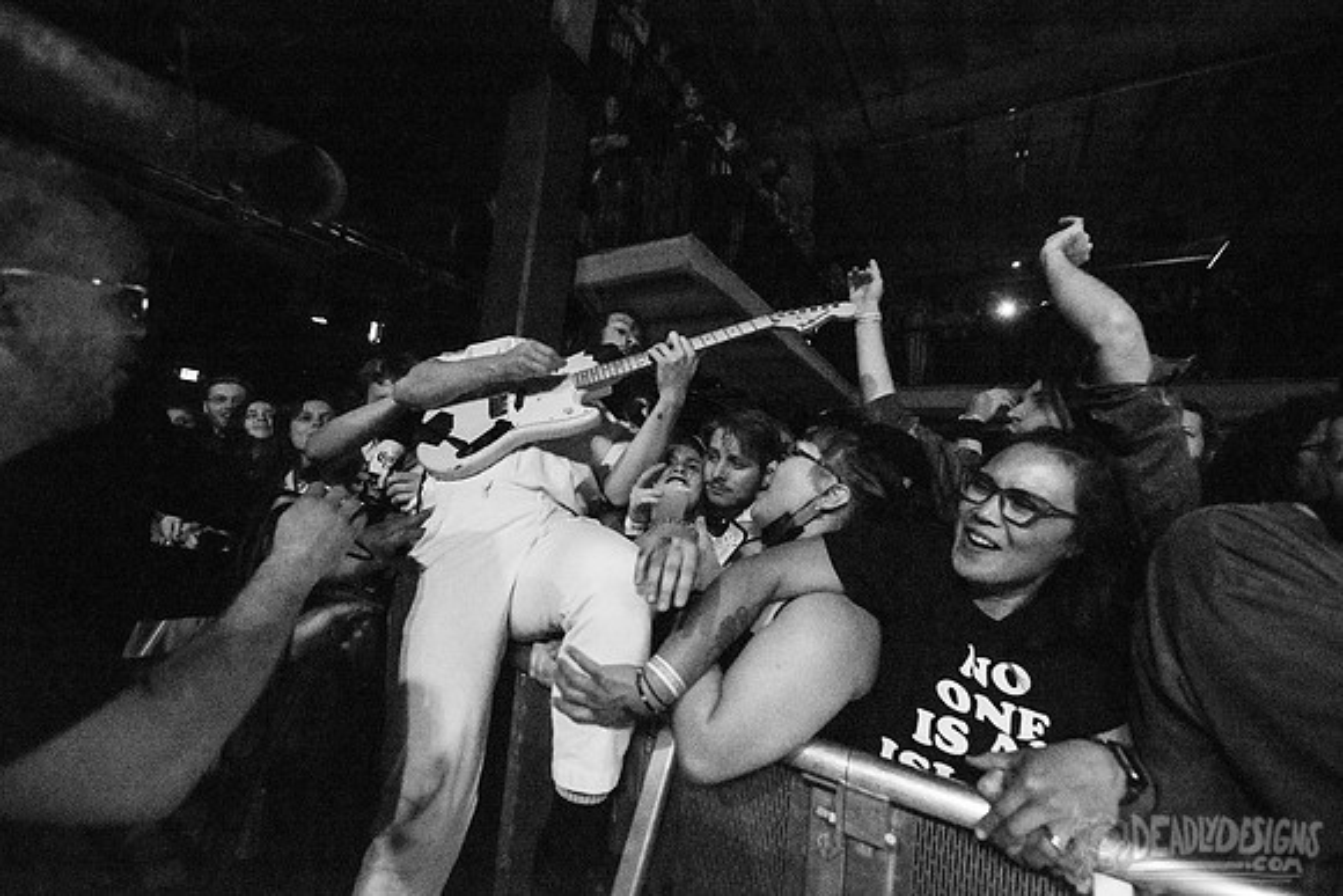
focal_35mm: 14
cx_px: 672
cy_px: 448
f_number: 3.2
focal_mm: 14
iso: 1600
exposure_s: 1/125
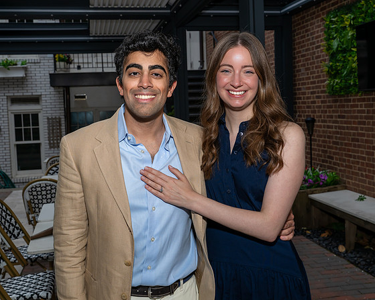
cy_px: 140
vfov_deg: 34.9
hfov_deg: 42.9
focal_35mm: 43
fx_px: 477
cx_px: 199
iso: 320
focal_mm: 34.5
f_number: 7.1
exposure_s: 1/250
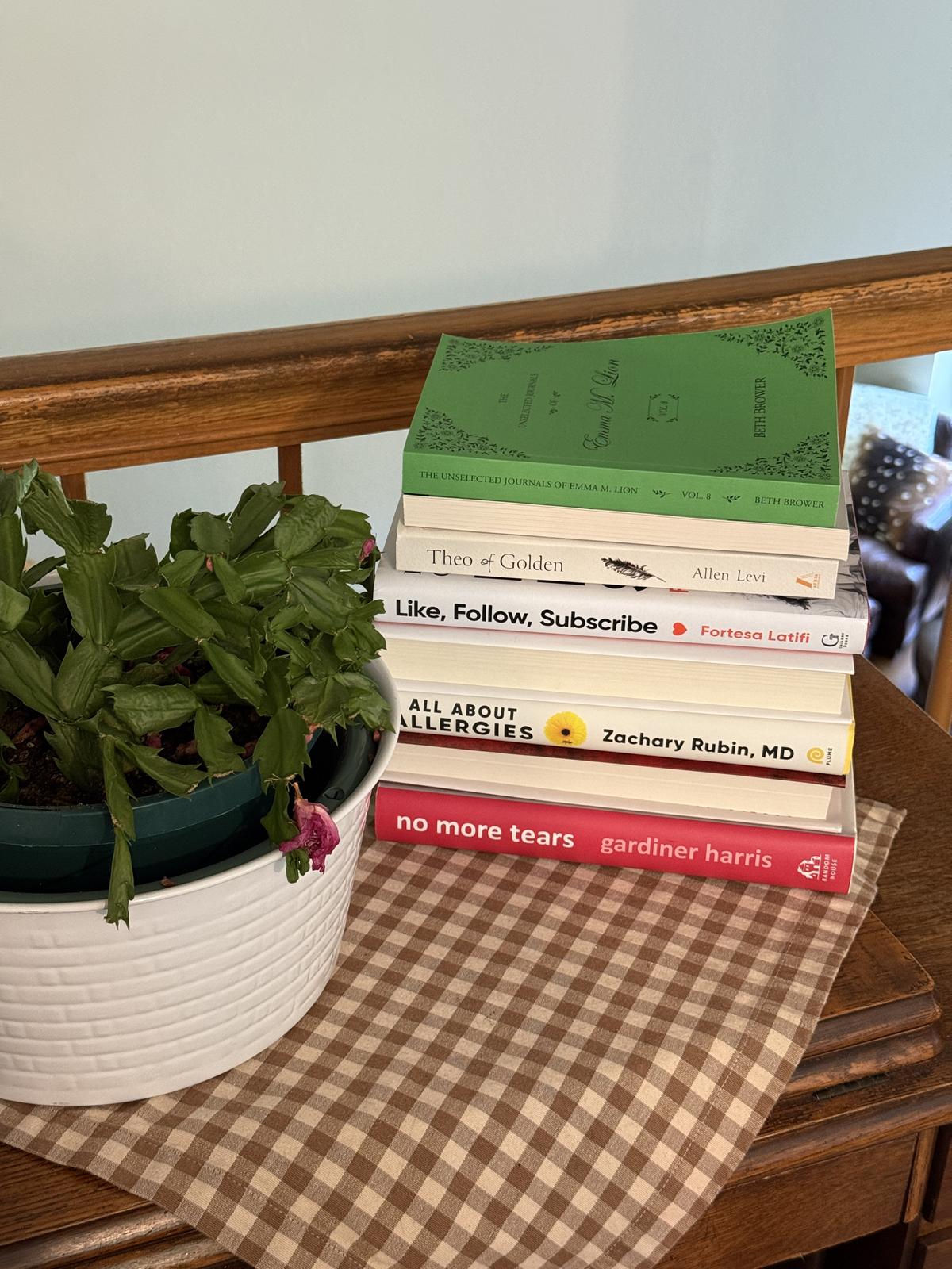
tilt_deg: -29.3
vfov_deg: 39.7
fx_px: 1760
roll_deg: -1.8
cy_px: 634
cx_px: 476
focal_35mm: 48
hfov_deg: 30.3
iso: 250
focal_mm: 6.76
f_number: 1.78
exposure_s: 1/60
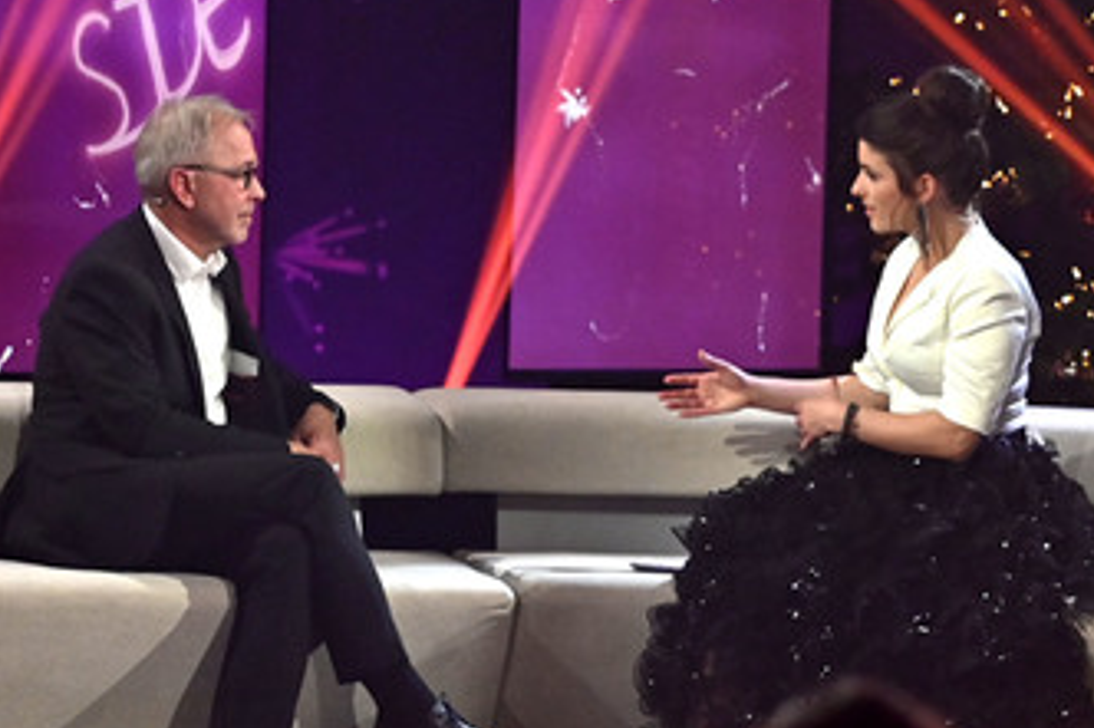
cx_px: 580
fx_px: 5558
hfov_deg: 11.2
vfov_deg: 7.5
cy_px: 471
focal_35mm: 183
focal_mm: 135
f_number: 2.8
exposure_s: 1/500
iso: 1600
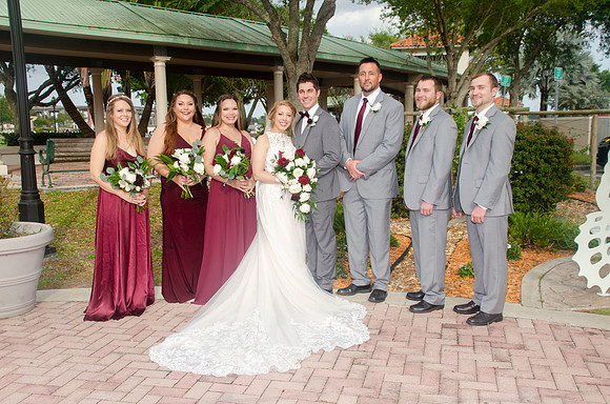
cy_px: 202
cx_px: 305
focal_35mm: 36
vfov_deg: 36.7
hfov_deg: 53.2
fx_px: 609
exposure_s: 1/250
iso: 100
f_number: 7.1
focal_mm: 24
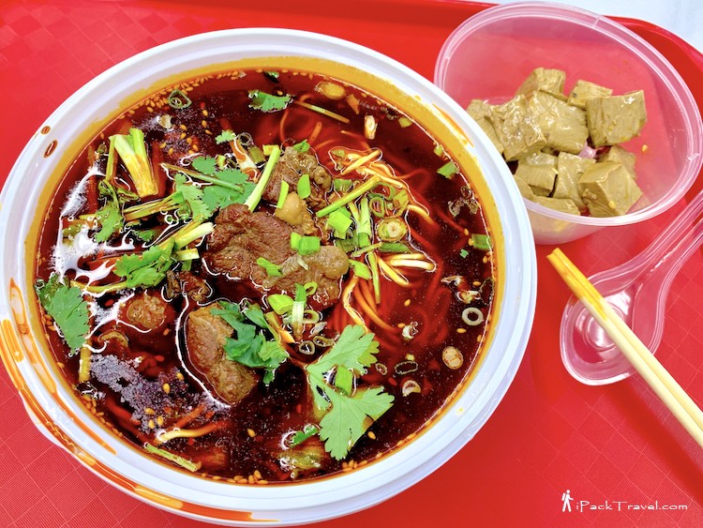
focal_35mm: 26
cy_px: 264
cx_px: 352
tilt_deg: -63.7
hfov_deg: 67.3
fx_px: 528
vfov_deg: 53.1
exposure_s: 1/122
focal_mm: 4.25
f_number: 1.8
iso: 32
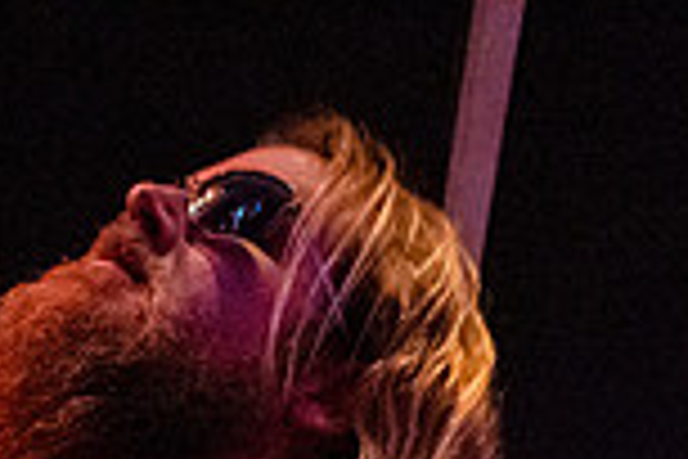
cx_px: 112
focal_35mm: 53
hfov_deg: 35.9
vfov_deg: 18.6
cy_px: 866
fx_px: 1013
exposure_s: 1/250
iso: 3200
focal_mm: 14
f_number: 2.8
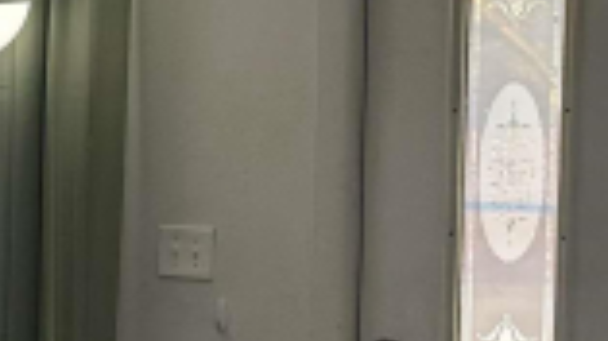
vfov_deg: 10.9
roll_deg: +2.4
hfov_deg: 16.0
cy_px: 260
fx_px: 1788
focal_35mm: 111
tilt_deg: -5.9
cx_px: -529
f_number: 1.78
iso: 160
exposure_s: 1/121
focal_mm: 6.86
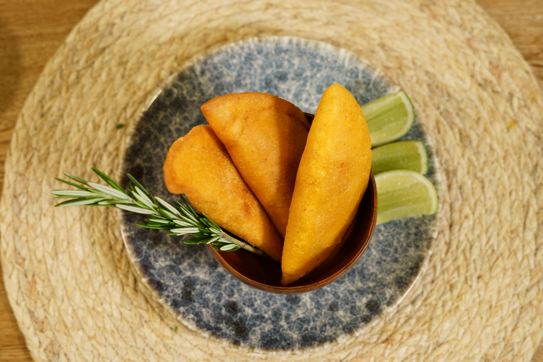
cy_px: 181
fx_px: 754
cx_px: 272
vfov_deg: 27.0
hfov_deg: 39.6
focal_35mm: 50
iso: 640
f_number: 4
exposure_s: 1/80
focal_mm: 50
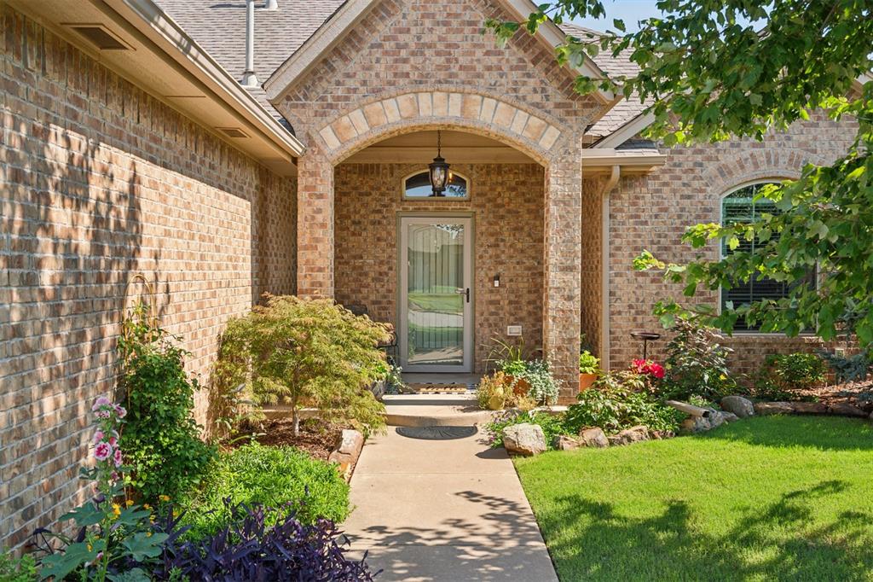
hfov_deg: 60.3
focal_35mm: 31
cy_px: 291
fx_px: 751
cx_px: 436
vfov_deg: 42.3
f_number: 7.1
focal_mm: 31
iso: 200
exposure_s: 1/320
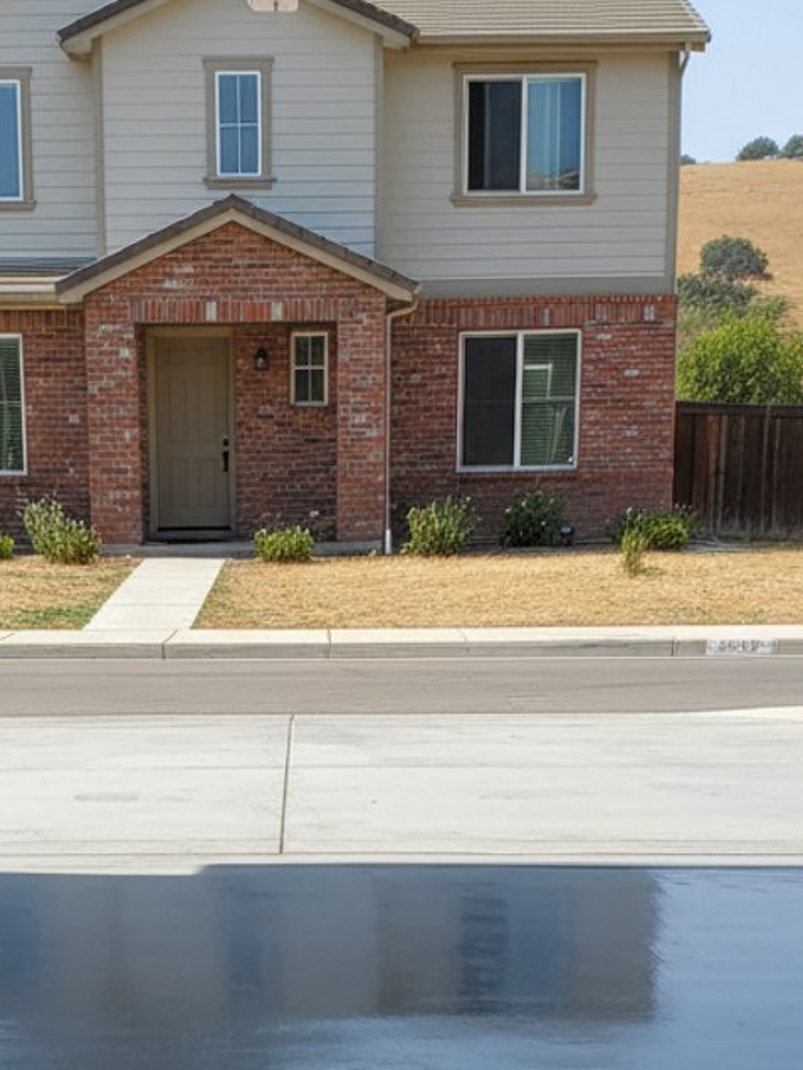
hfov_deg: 29.5
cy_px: 868
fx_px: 1515
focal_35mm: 49
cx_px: 289
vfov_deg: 37.4
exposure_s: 1/1431
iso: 268
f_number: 1.6
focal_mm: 5.7
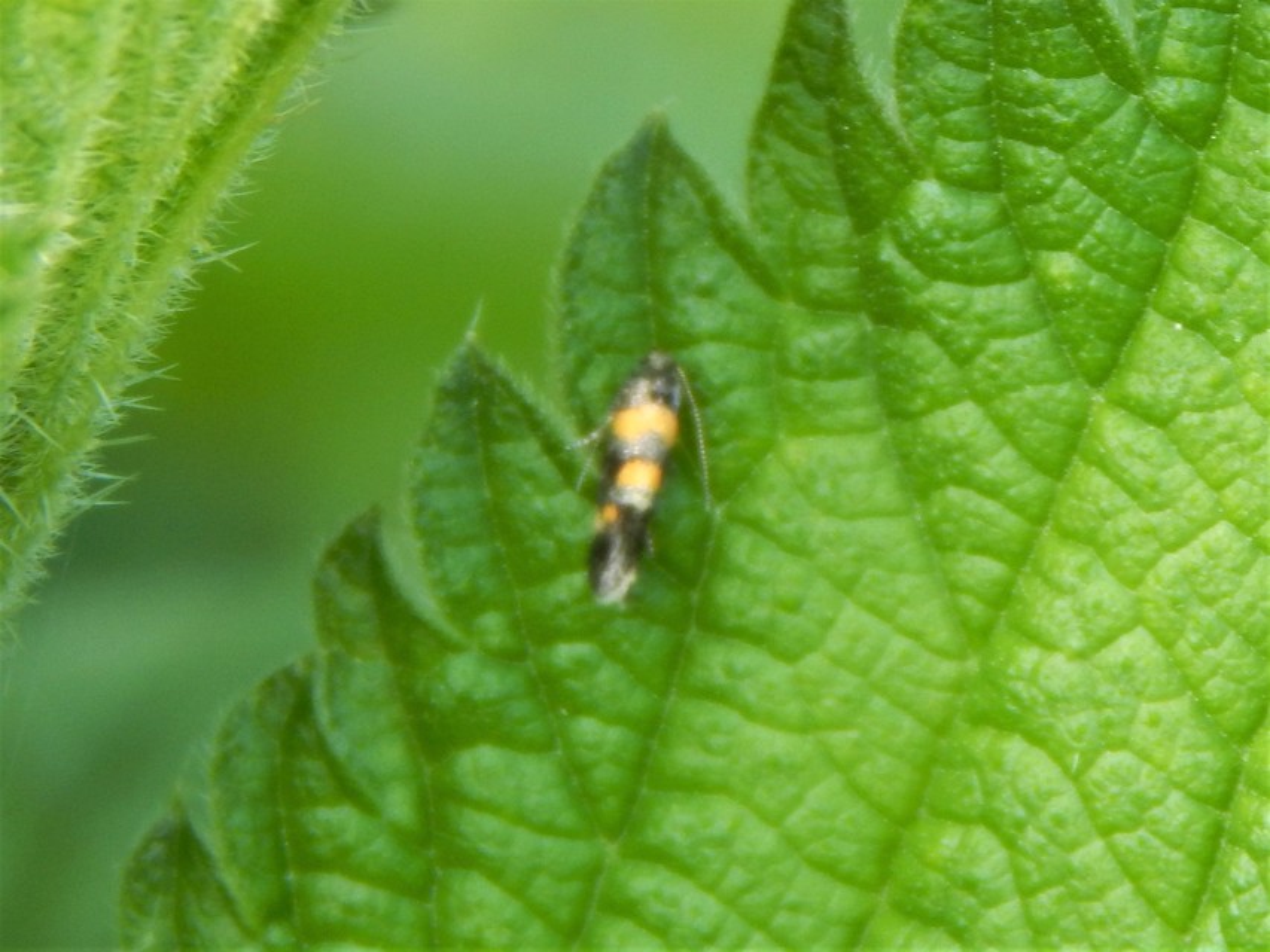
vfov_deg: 7.2
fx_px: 7596
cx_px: 635
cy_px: 476
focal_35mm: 207
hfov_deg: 9.6
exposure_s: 1/30
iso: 125
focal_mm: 37.1
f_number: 5.4
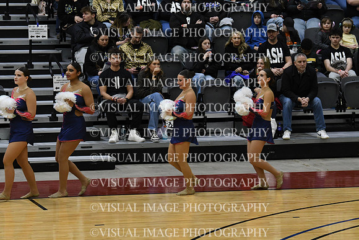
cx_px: 180
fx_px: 2015
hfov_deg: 10.2
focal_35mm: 202
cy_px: 120
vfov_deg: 6.8
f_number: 4
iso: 4000
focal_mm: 135
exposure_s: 1/500
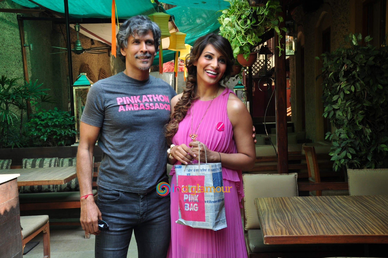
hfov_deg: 41.2
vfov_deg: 28.0
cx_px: 194
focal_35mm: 48
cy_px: 129
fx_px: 517
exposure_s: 1/125
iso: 400
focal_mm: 32
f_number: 5.6
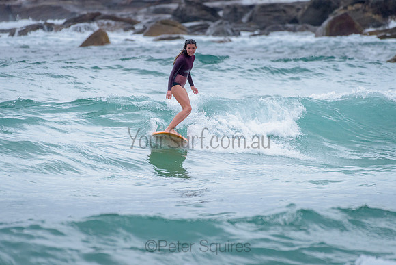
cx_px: 208
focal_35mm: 613
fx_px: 6747
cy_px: 121
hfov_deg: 3.4
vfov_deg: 2.2
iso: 1600
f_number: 5.6
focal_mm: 500
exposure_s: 1/2000
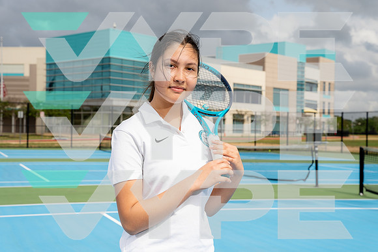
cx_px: 189
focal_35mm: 61
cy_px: 126
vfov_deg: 22.3
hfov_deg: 32.9
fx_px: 641
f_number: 8
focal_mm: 61
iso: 100
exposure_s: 1/250
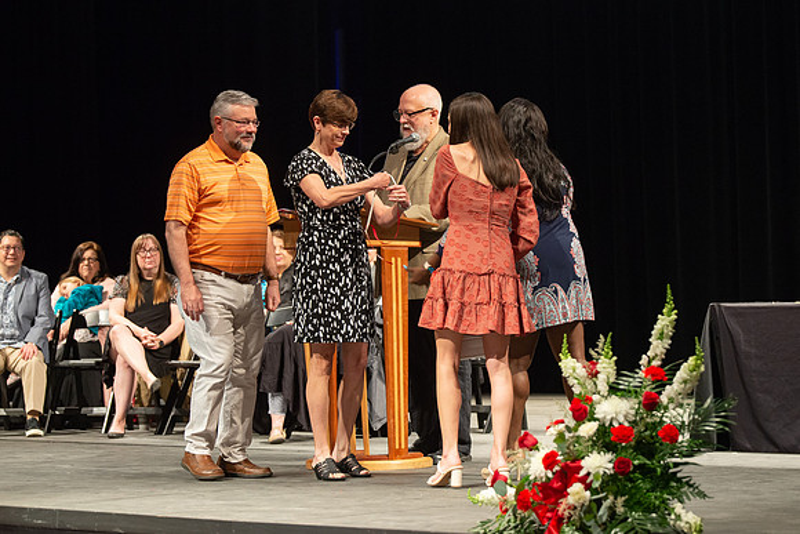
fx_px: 2711
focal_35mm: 122
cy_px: 255
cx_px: 480
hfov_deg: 16.8
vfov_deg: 11.2
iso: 1600
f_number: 4
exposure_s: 1/100
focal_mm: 100
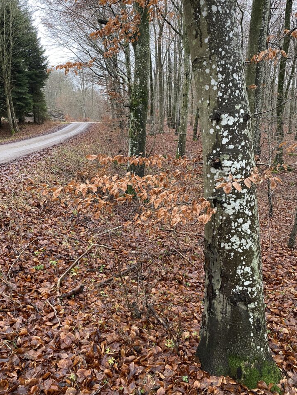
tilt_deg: -8.5
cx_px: 152
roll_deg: +0.9
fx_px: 320
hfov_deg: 49.7
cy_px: 184
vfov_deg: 63.4
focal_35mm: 28
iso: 160
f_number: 1.8
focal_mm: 4.25
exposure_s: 1/60
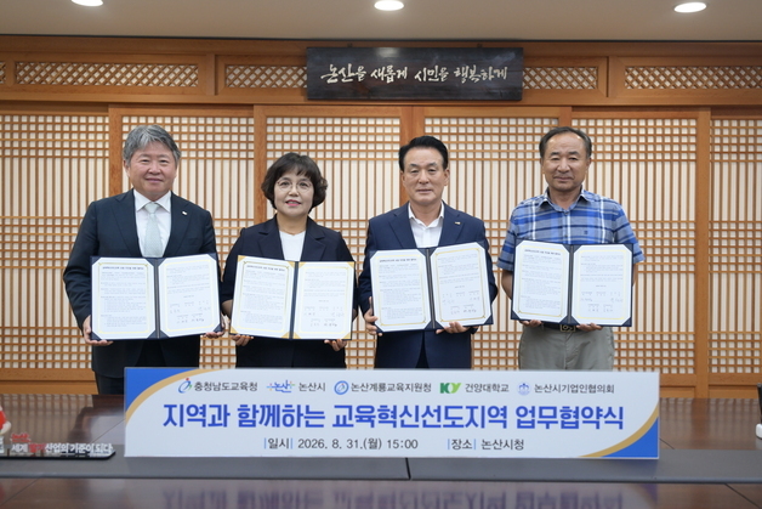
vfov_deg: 38.9
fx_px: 720
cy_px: 254
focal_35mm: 34
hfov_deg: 55.8
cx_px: 381
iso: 1250
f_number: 4
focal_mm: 34
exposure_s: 1/200
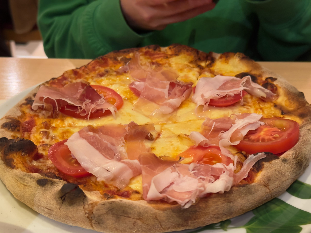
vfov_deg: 30.3
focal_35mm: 48
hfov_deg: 39.7
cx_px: 156
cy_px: 116
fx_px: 431
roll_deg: -0.2
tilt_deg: -29.6
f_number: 1.78
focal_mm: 6.86
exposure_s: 1/33
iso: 500
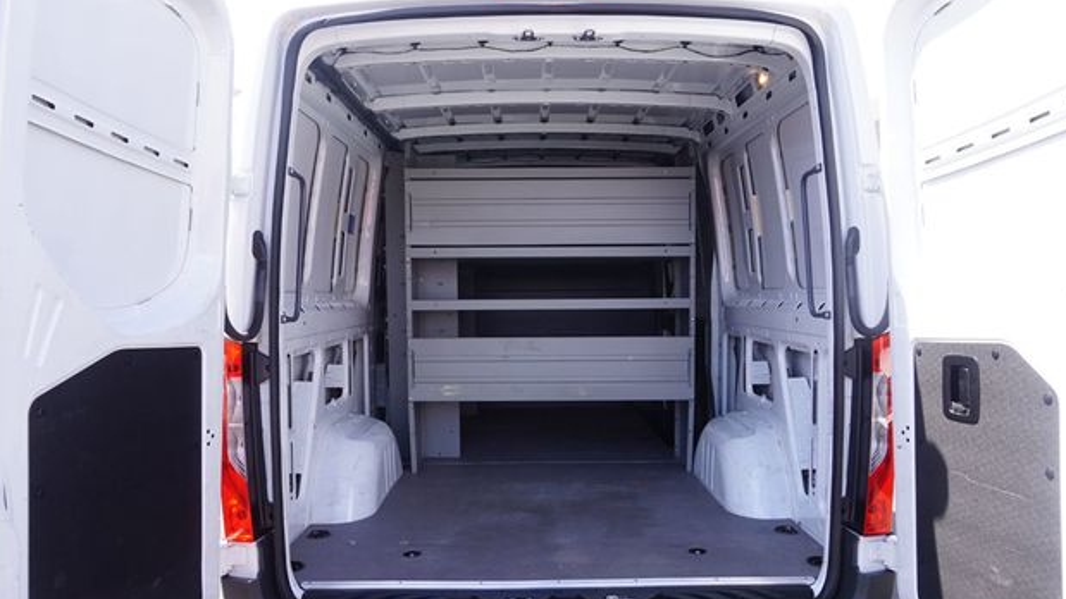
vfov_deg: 44.2
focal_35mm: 26
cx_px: 537
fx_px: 735
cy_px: 349
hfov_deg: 71.9
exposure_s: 1/60
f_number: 6.3
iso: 100
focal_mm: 16
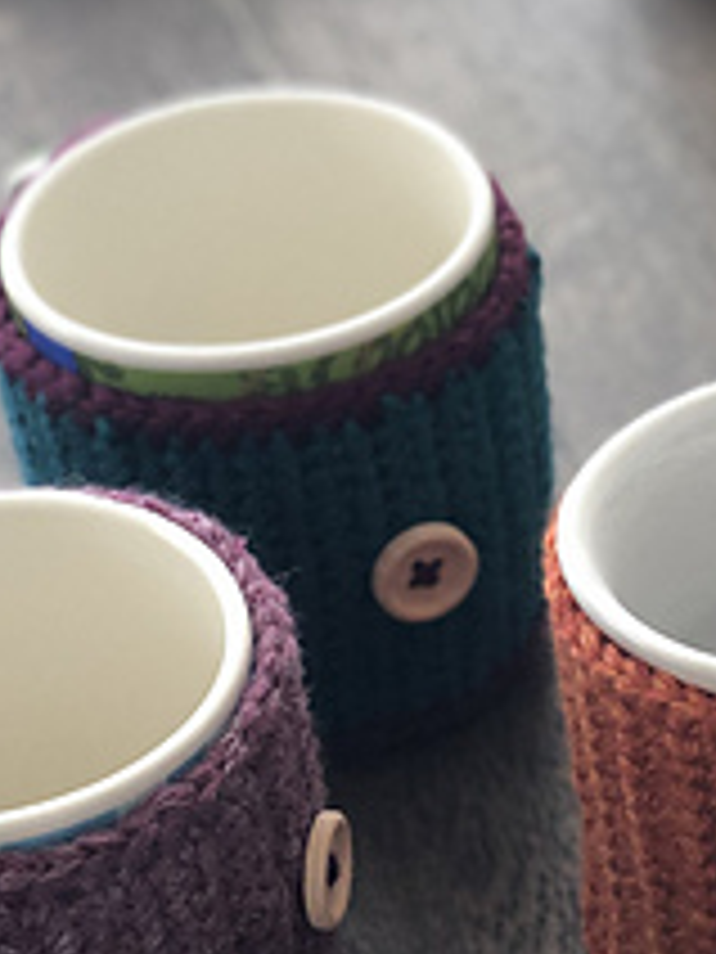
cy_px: 1035
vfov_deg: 12.4
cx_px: 1130
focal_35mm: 157
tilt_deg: -43.1
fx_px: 4330
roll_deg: +2.6
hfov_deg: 9.2
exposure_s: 1/40
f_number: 2.4
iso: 100
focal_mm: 6
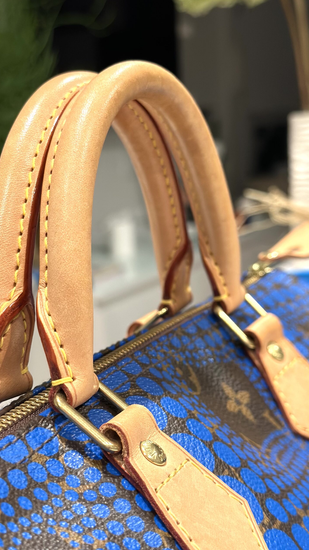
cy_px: 272
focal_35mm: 53
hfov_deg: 22.6
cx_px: 137
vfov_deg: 39.2
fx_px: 772
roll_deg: +3.1
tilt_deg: -10.4
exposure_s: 1/60
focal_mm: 6.86
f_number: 1.78
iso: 250
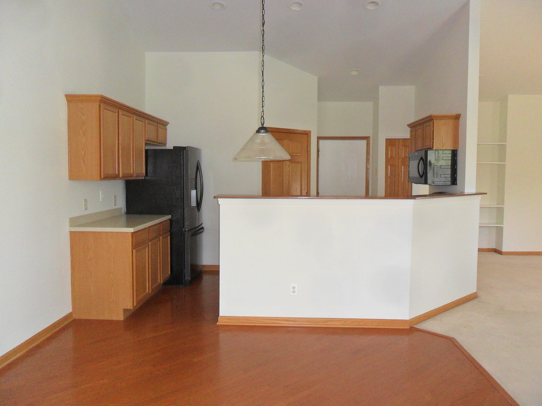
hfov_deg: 65.3
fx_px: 423
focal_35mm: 27
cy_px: 203
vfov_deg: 51.4
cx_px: 271
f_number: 3.5
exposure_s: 1/30
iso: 160
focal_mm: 4.9
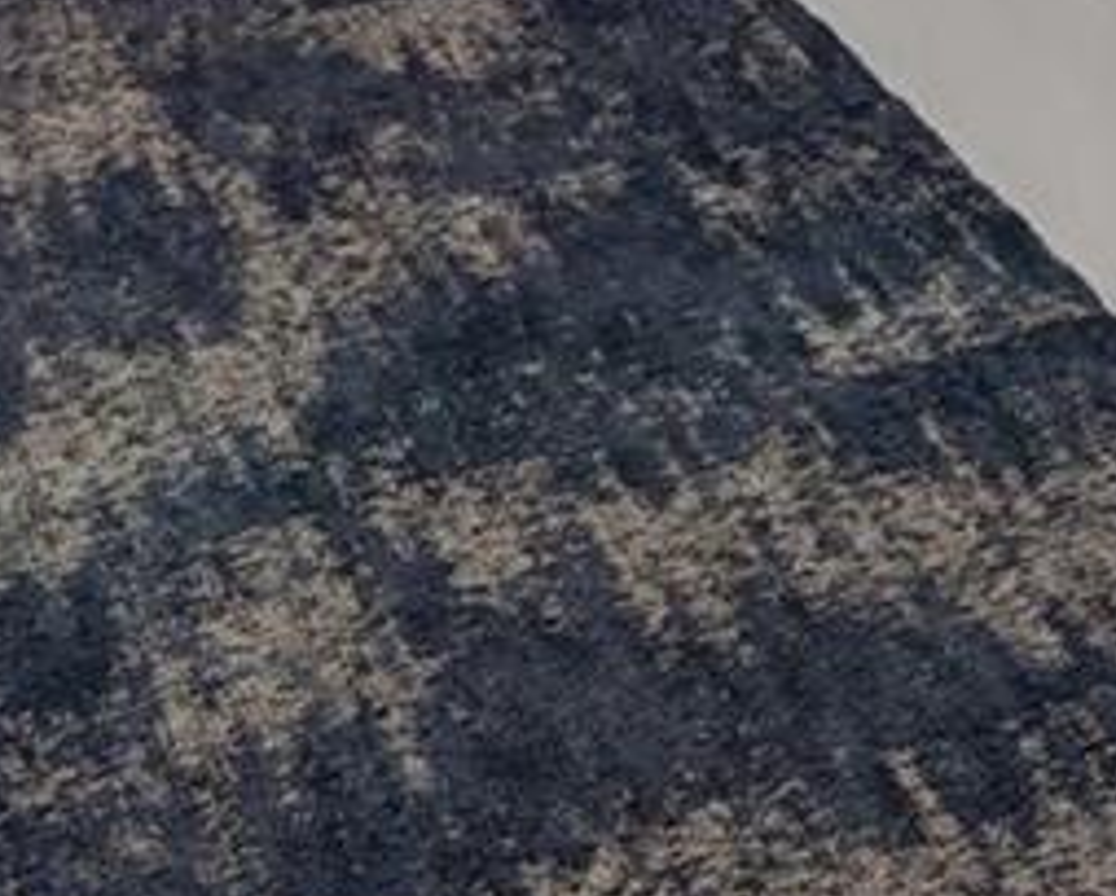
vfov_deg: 10.9
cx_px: 2702
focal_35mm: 118
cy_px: -1344
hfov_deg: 12.6
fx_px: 3903
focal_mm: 20
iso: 250
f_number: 9
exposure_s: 2
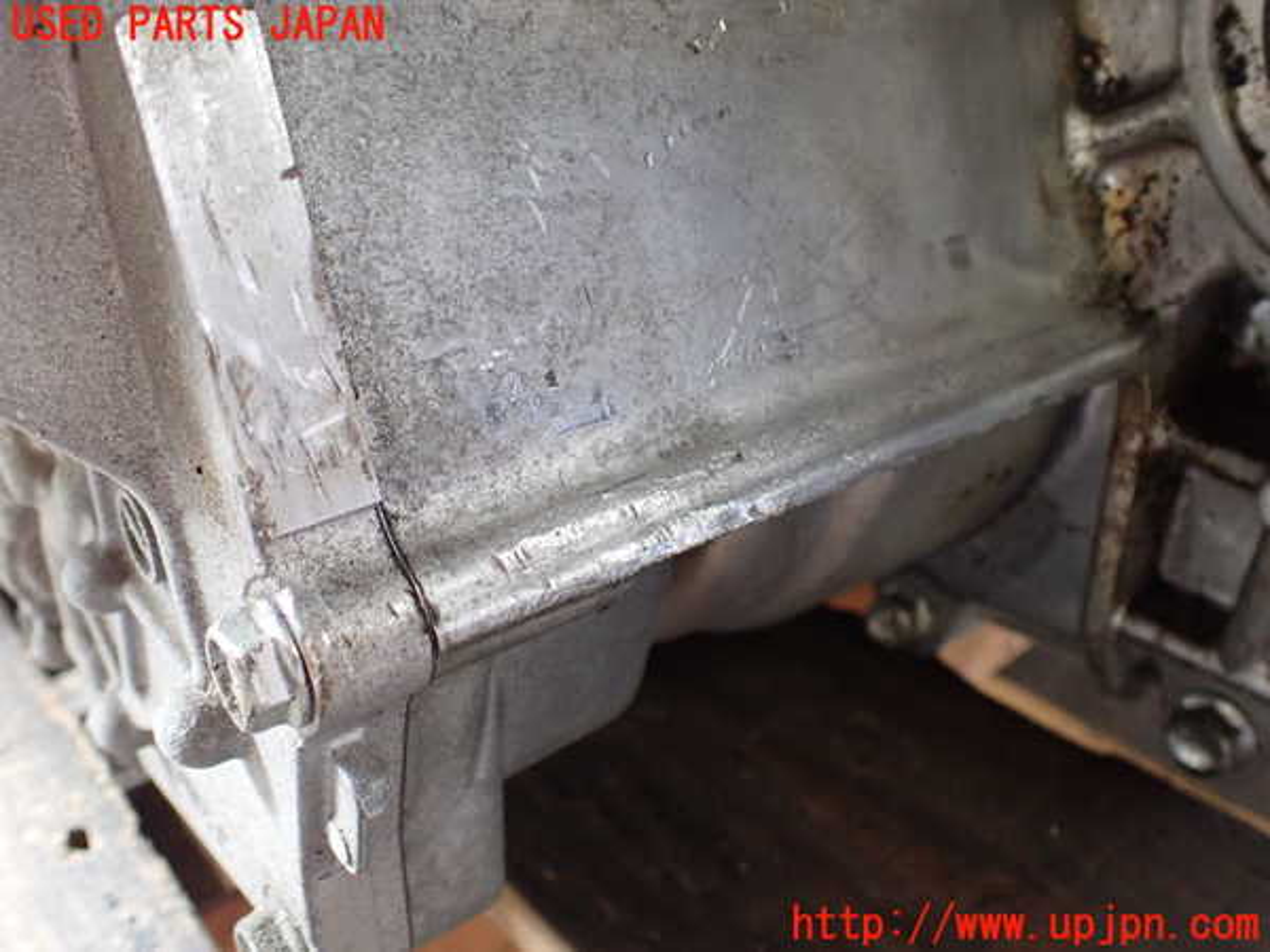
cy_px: 476
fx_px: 1101
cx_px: 635
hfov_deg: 60.0
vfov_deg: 46.8
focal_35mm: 30
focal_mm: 5.4
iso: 800
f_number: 2.3
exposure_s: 1/60
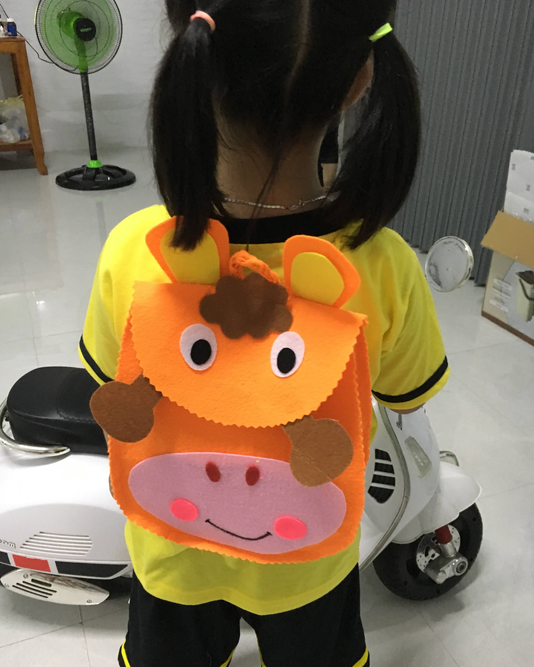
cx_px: 263
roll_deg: -1.7
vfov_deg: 57.2
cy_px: 339
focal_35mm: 31
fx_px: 612
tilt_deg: -27.1
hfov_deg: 47.1
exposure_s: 1/17
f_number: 2.2
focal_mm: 4.15
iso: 200
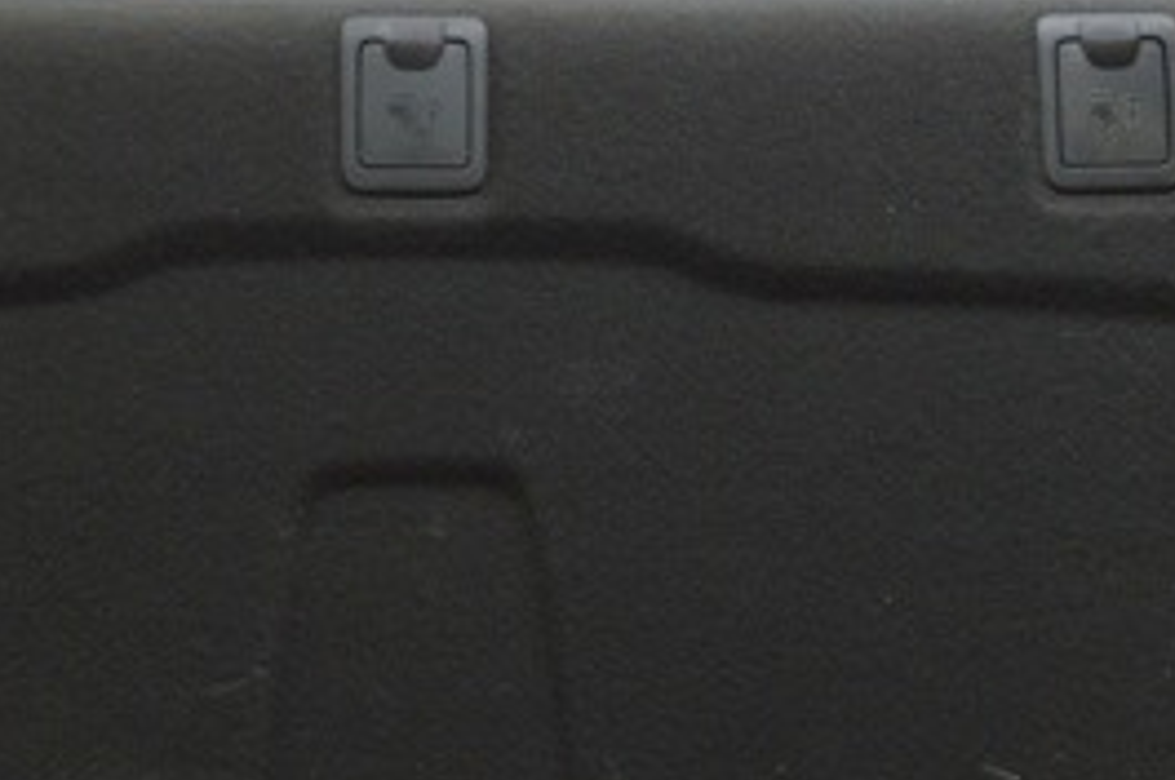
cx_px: 346
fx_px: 2484
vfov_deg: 17.7
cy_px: 627
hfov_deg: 26.4
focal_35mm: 76
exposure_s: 1/60
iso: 400
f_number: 3.8
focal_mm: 21
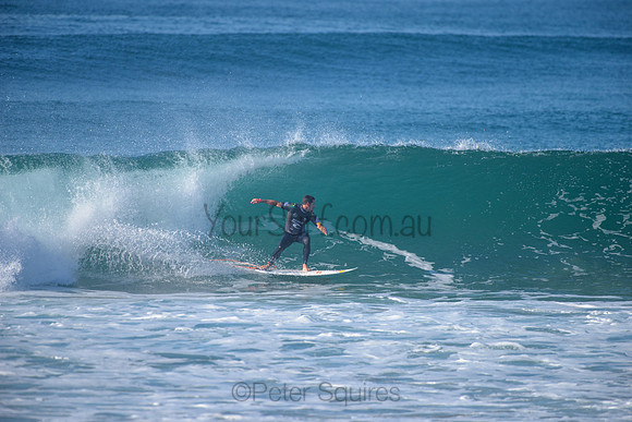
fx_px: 8779
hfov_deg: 4.1
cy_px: 211
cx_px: 316
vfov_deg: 2.8
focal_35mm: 500
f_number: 5.6
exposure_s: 1/2000
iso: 250
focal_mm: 500
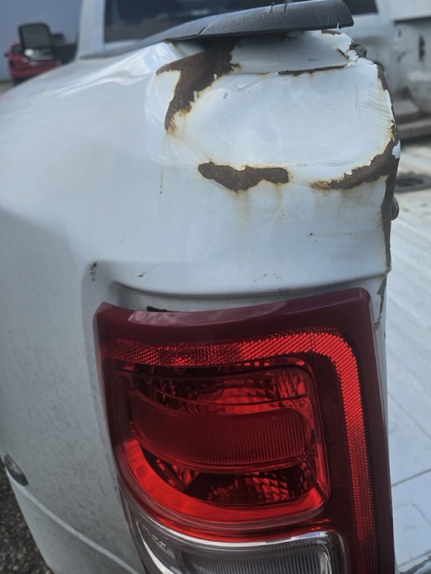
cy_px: 213
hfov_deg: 46.3
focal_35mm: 30
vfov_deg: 59.1
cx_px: 278
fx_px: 498
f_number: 1.8
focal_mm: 5.4
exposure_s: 1/2016
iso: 25
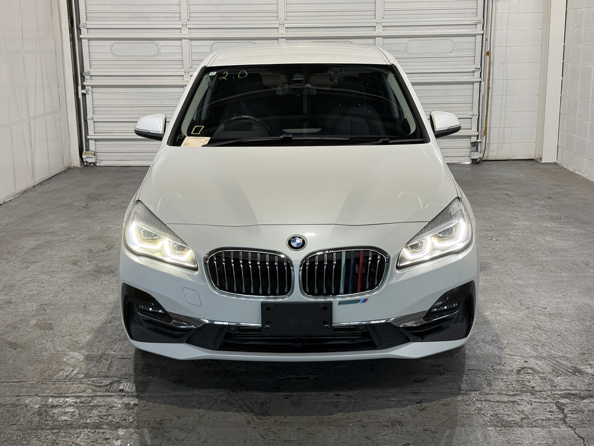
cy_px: 223
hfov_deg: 39.7
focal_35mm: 48
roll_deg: +0.3
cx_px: 297
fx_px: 824
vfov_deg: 30.3
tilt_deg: -12.5
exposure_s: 1/60
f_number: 1.78
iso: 50
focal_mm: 6.76
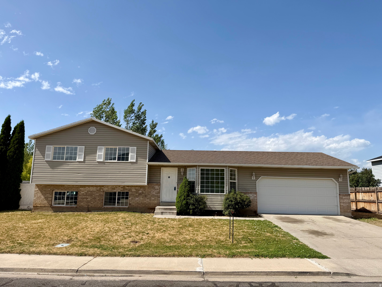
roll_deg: -1.3
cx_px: 191
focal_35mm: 24
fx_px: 265
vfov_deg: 56.8
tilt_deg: +9.4
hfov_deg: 71.6
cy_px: 144
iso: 80
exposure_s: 1/5714
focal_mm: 6.76
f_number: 1.78
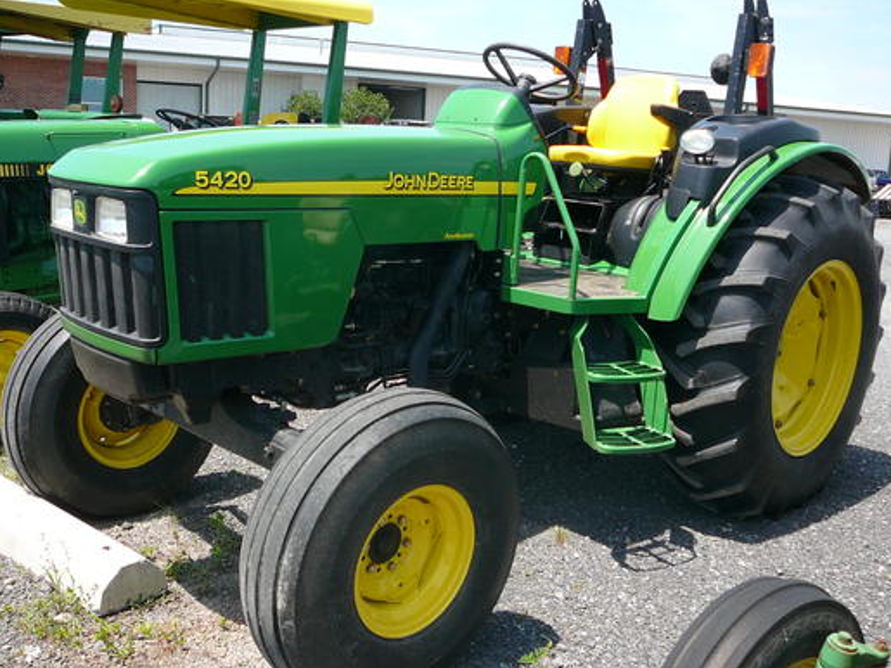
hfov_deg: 50.1
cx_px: 441
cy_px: 317
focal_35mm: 37
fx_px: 952
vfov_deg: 38.6
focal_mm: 5.2
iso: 80
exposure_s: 1/500
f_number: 2.8
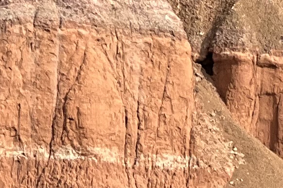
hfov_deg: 3.7
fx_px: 4363
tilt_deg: +2.4
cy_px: 513
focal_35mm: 555
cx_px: 498
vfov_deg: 2.5
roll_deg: -3.0
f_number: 2.8
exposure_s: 1/231
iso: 25
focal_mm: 9
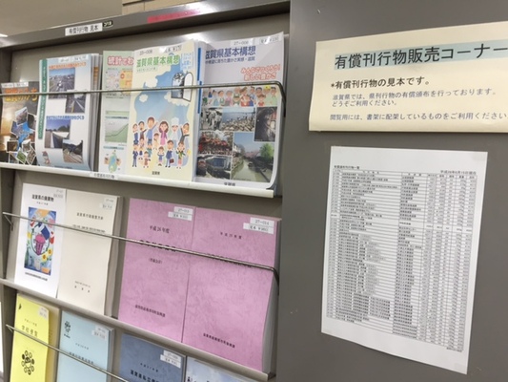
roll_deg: -3.6
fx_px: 426
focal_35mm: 29
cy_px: 191
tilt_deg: -7.9
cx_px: 254
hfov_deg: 61.6
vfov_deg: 48.2
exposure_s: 1/30
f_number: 2.2
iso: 64
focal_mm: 4.15
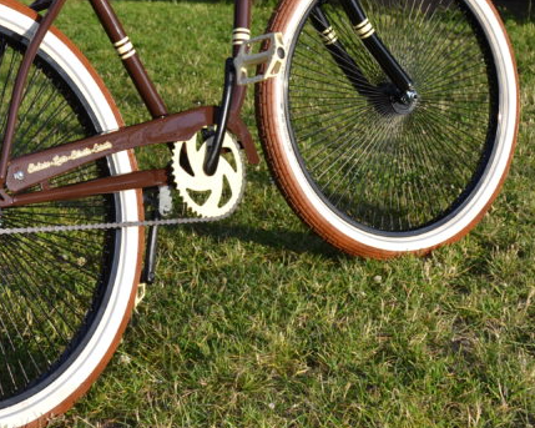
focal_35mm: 74
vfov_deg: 20.4
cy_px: 61
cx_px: 147
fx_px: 1171
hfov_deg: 25.5
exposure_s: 1/250
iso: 110
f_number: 5.6
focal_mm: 22
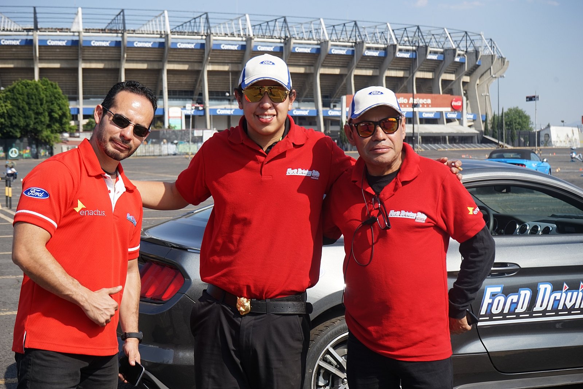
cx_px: 292
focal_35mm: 57
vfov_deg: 23.8
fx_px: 923
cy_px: 194
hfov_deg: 35.1
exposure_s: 1/200
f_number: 9
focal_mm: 57
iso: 100
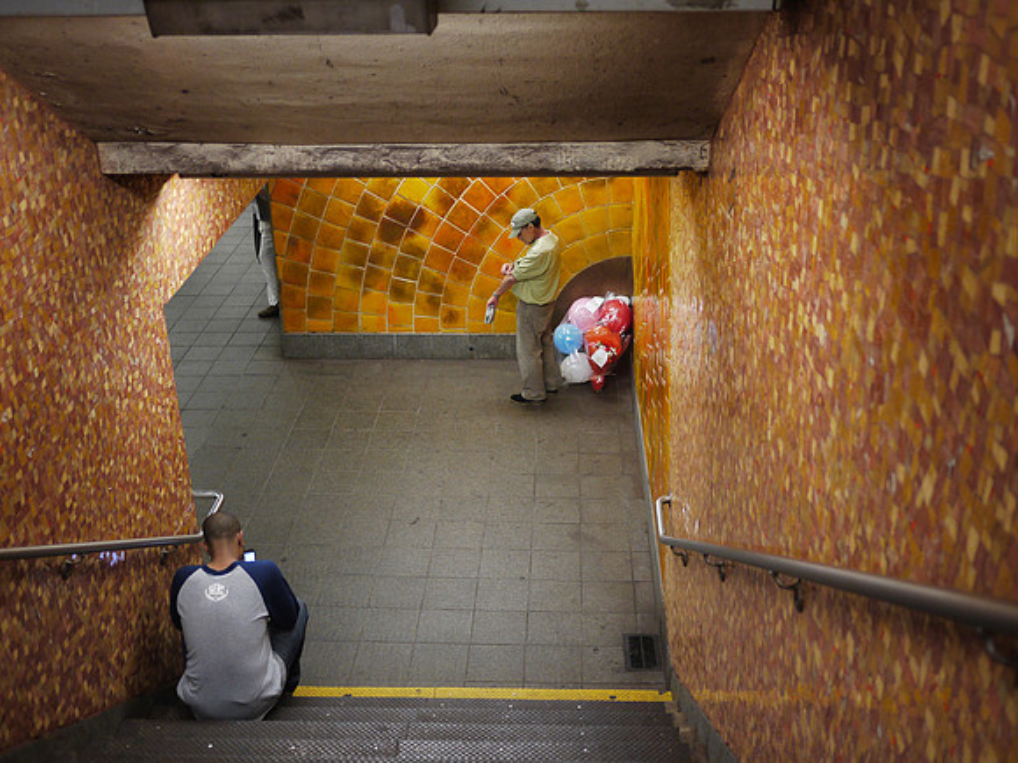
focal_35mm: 40
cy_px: 382
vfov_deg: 36.0
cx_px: 509
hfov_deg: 46.8
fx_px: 1176
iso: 400
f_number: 1.7
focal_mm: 20
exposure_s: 1/125
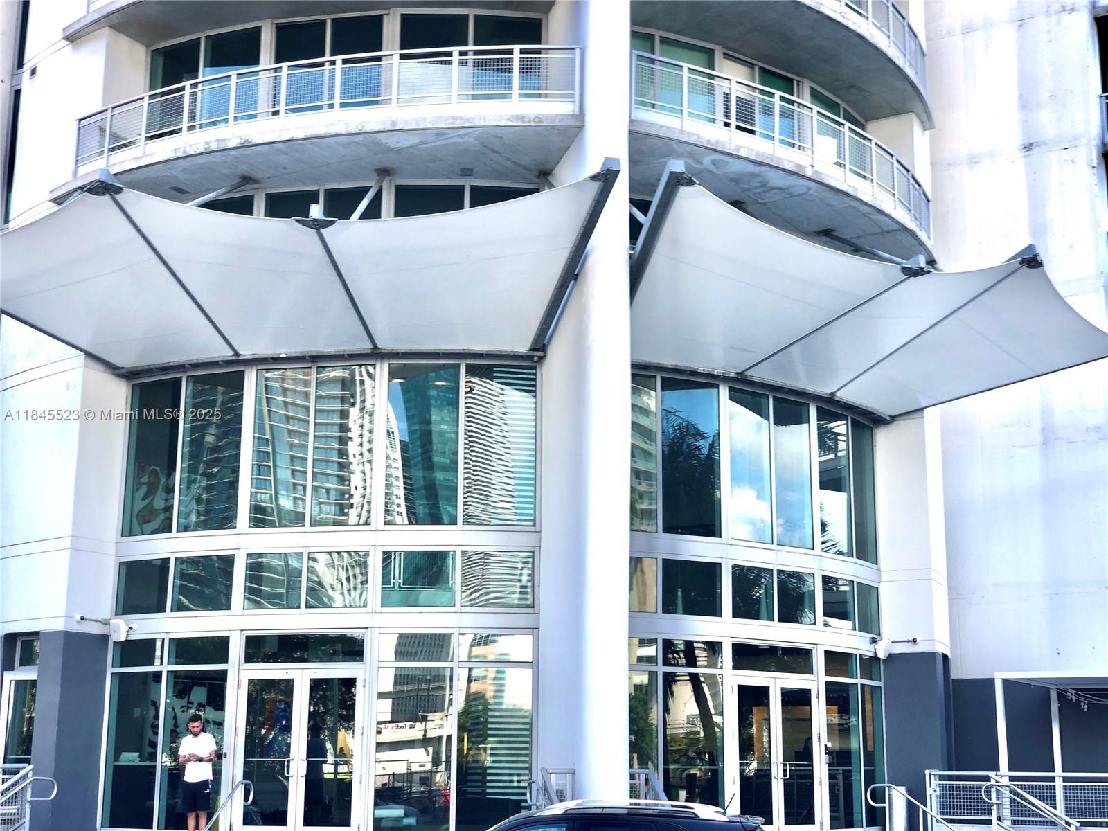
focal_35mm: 52
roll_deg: +0.0
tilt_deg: +13.2
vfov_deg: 28.0
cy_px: 416
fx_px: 1664
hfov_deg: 36.8
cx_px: 554
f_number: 2.4
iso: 16
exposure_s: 1/123
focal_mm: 6
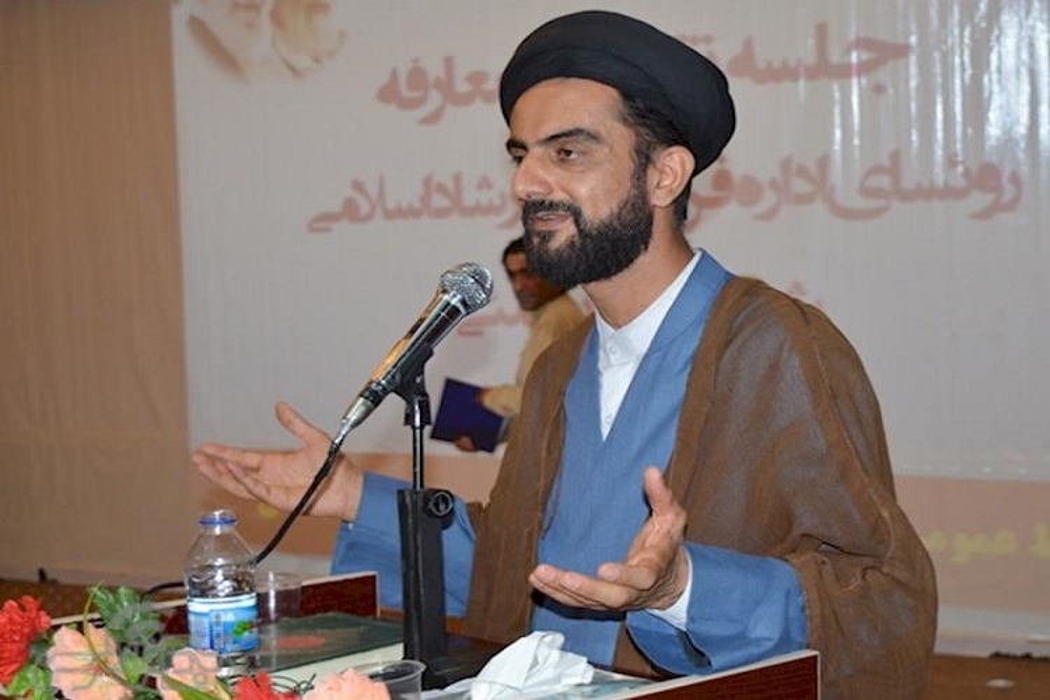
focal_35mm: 52
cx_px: 525
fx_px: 1531
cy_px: 350
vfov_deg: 25.8
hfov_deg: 37.9
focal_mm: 35
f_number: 4.5
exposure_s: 1/60
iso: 800
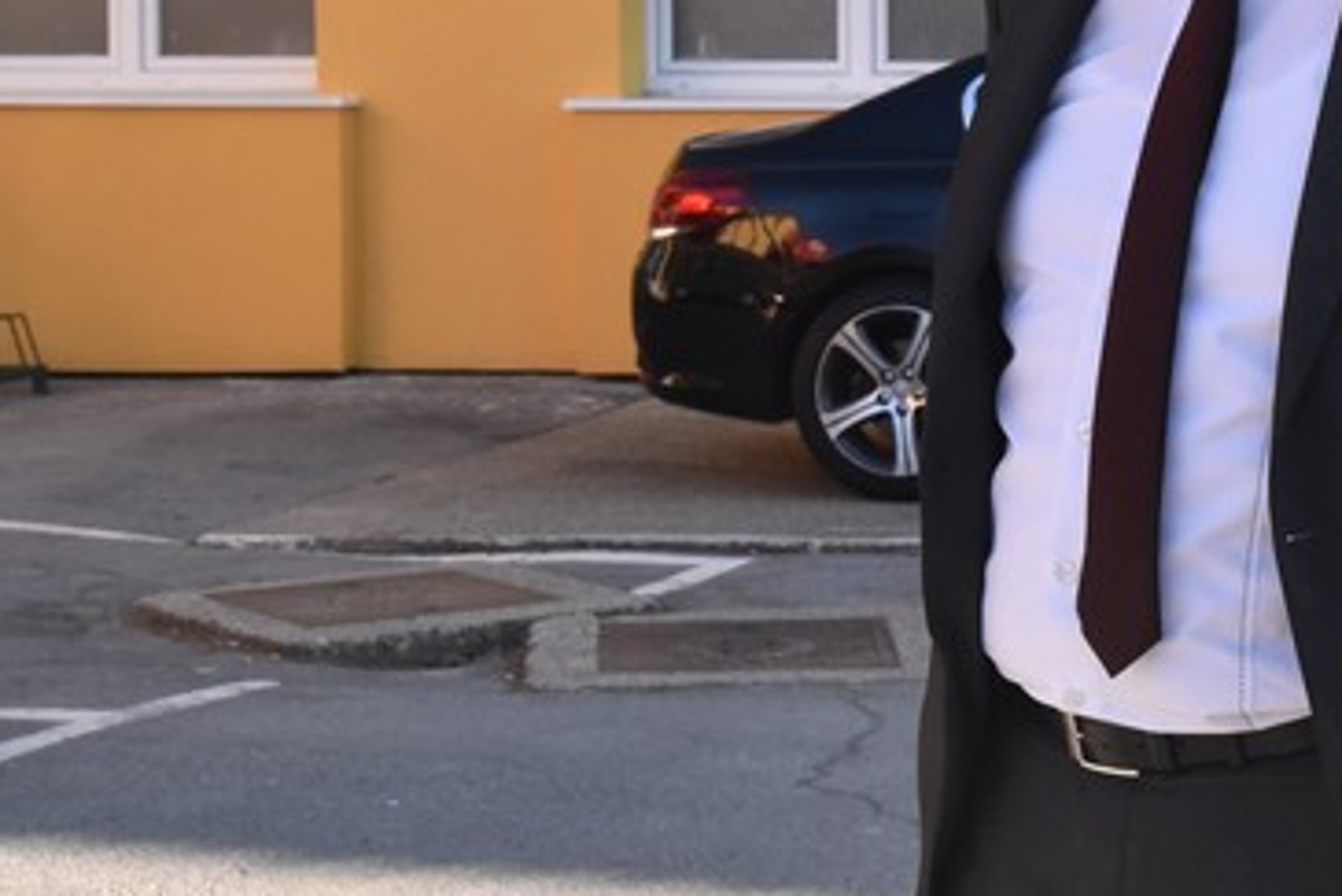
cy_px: 116
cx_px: 1320
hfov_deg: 18.5
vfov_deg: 12.6
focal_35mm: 108
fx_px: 4027
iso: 3200
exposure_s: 1/800
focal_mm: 48
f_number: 14
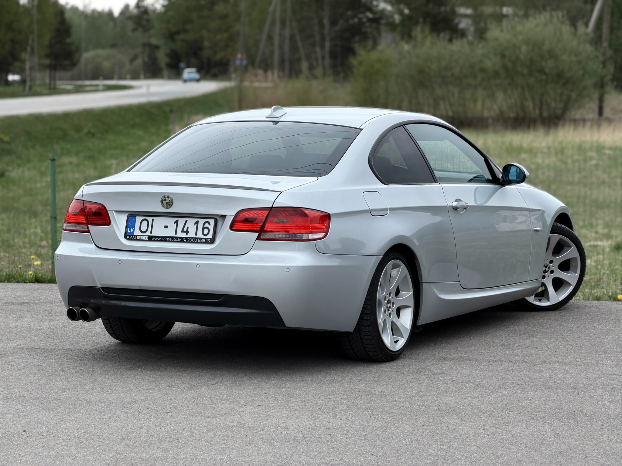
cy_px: 233
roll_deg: +0.4
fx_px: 1797
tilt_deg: -5.8
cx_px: 311
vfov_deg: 14.8
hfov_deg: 19.6
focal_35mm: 100
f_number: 2.8
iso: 50
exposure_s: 1/121
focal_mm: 16.89
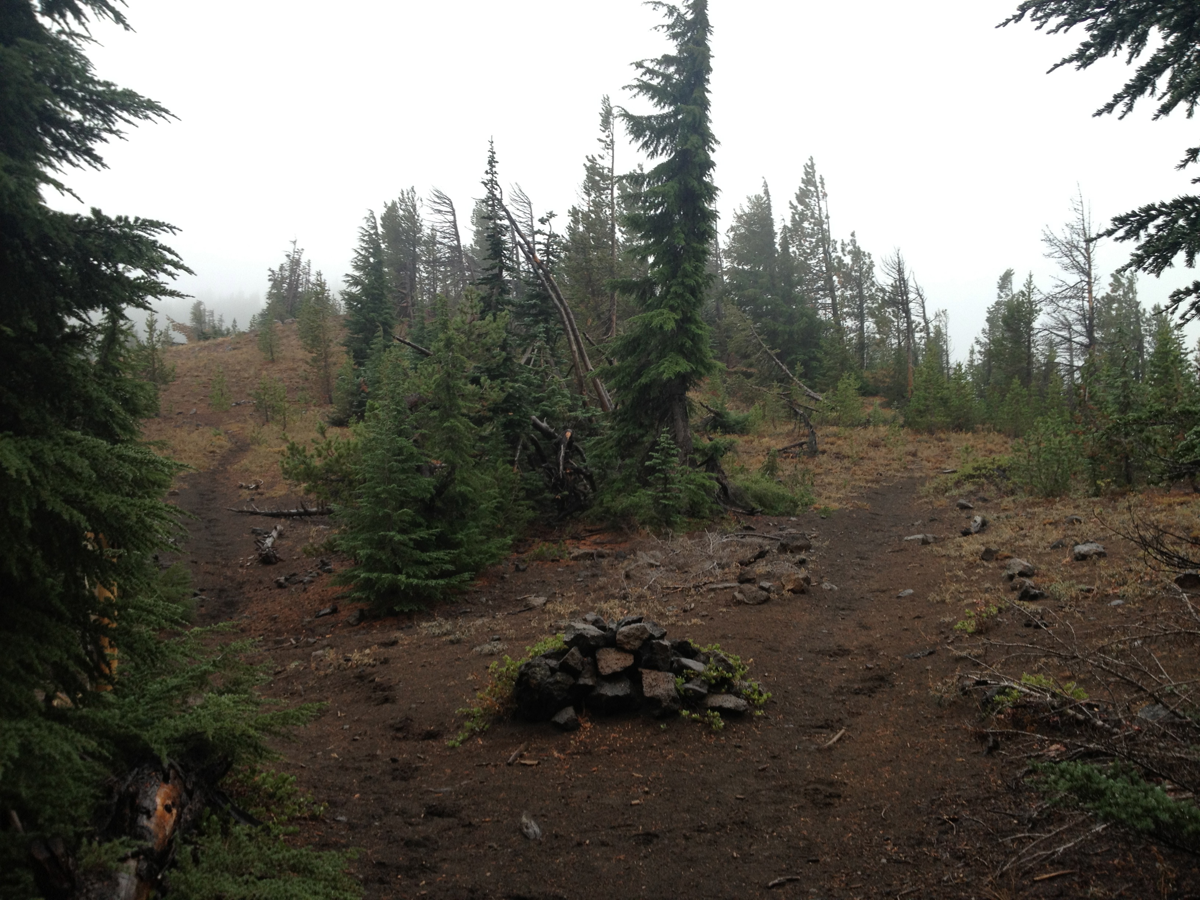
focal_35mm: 35
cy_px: 450
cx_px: 600
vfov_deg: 40.7
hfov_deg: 52.6
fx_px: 1213
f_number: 2.4
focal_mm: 4.28
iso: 64
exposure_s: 1/120
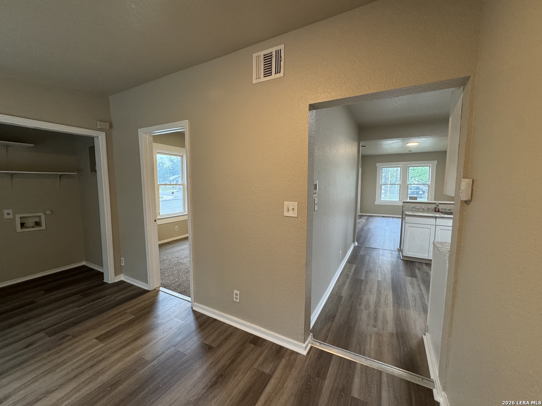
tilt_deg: -5.5
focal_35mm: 14
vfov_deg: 85.7
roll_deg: -0.1
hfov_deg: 102.1
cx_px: 271
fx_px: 219
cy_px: 203
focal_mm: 2.22
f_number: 2.2
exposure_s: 1/120
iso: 320
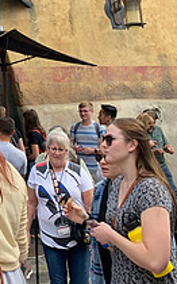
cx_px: -109
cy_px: -4
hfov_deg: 15.5
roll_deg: +1.3
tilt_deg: +10.7
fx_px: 587
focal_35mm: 76
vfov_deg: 25.7
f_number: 1.8
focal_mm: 4.25
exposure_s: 1/412
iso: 25
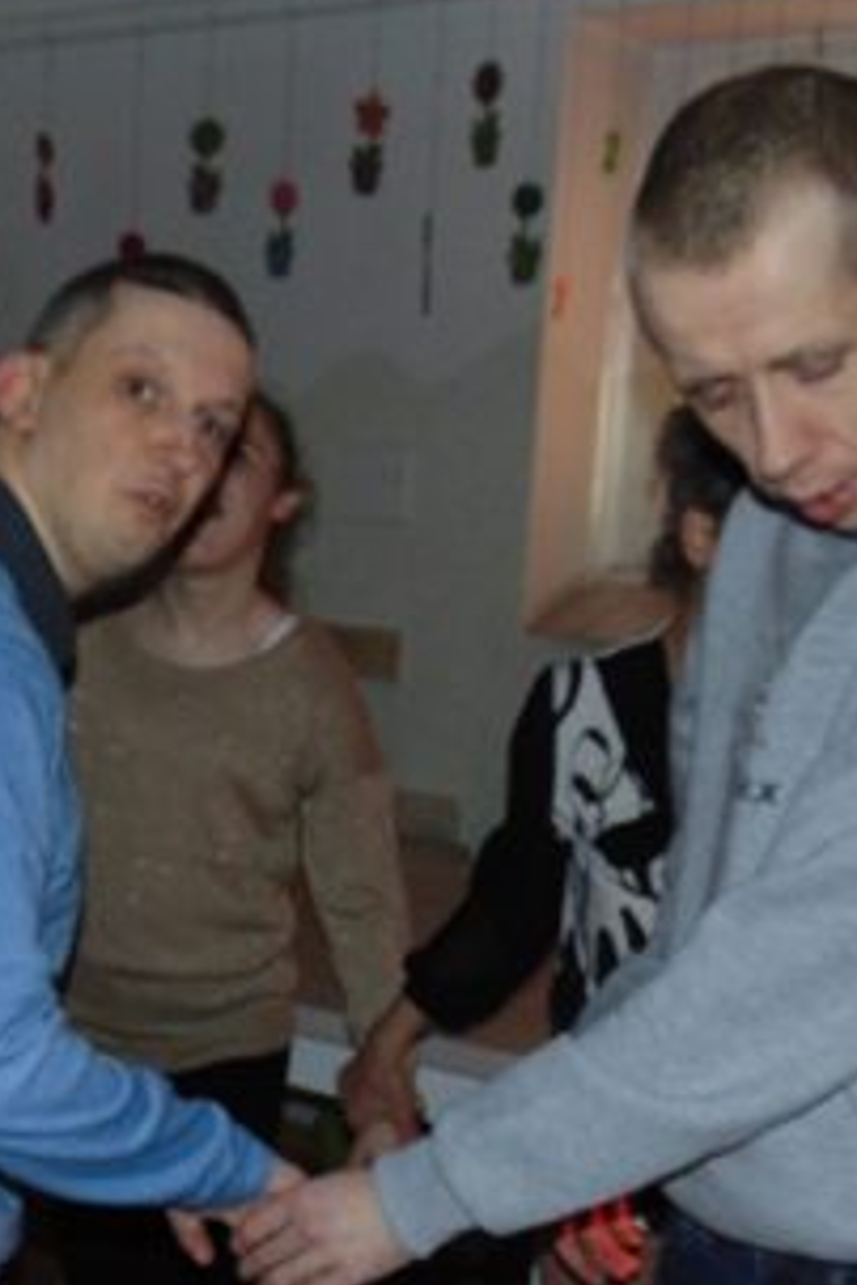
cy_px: 886
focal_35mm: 55
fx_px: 1964
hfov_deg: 24.3
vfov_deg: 35.8
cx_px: 178
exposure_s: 1/30
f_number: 3
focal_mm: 4.5
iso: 200
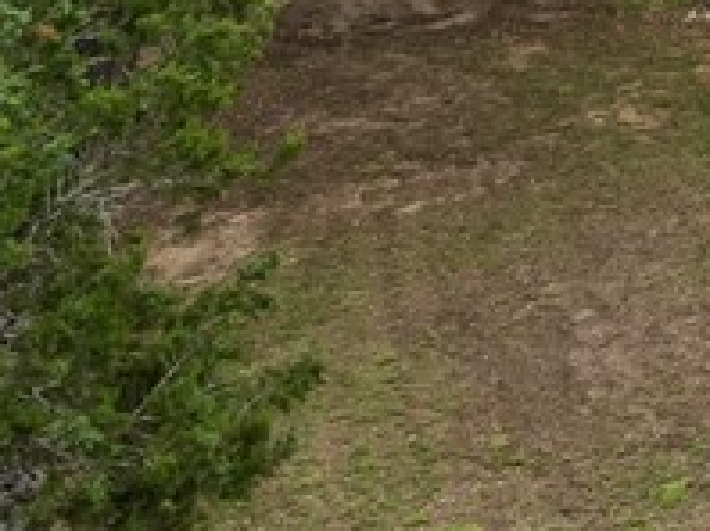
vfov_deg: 11.0
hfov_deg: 12.0
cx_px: 1822
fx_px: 2540
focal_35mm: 124
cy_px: -481
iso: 100
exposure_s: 1/1600
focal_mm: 12.3
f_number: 2.8
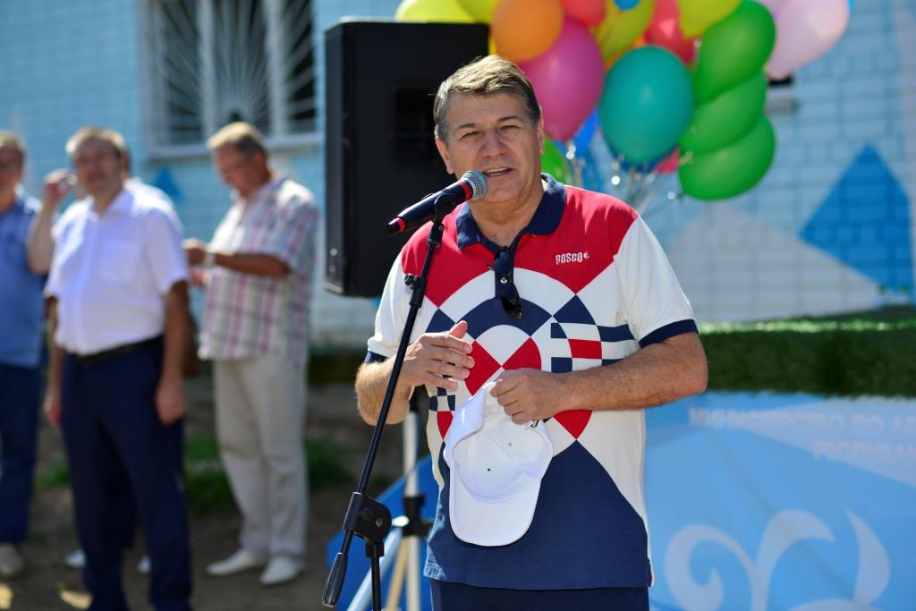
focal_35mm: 85
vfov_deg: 16.1
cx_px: 458
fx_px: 2163
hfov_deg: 23.9
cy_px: 306
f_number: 2.5
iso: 200
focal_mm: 85
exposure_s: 1/3200
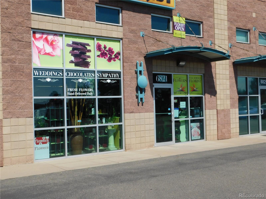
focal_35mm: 45
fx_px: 346
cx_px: 133
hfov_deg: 42.1
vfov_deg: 32.2
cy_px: 100
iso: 125
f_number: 3.7
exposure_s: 1/1500
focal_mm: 8
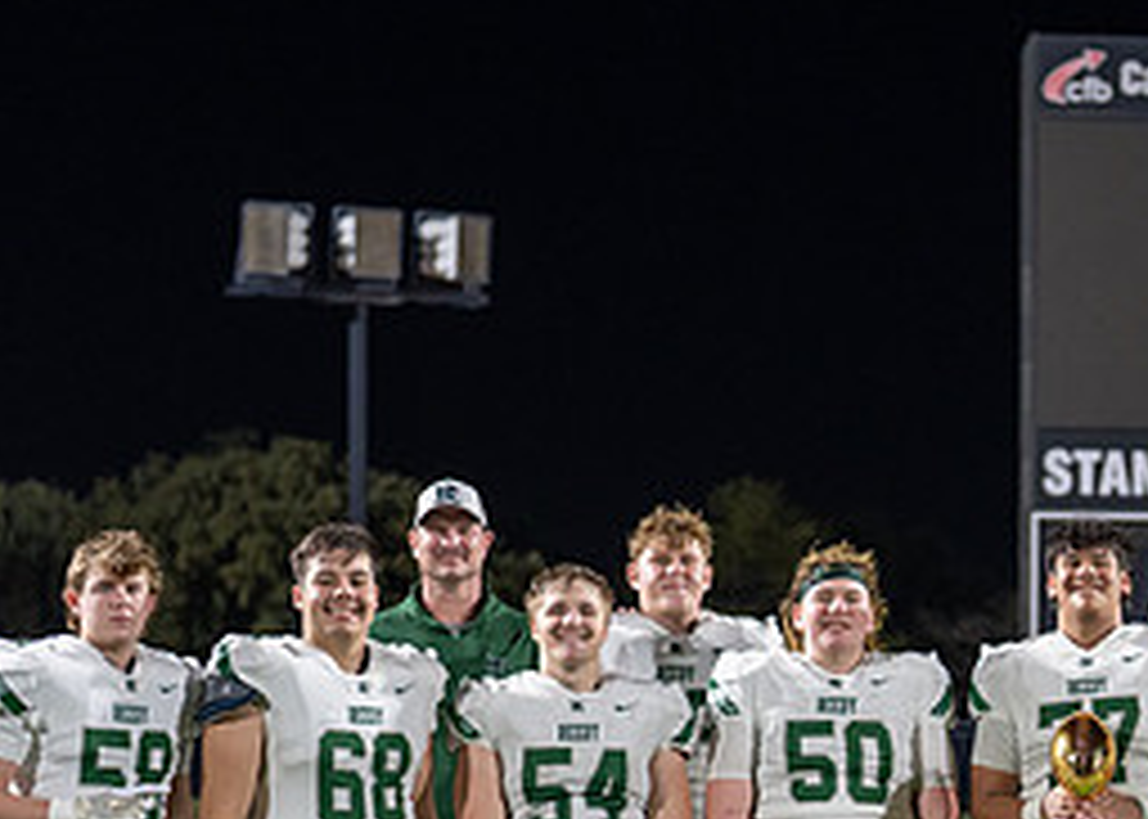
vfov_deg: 10.4
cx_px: 1088
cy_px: 908
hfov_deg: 14.5
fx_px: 4466
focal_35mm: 137
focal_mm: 50
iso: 800
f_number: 2
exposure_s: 1/400
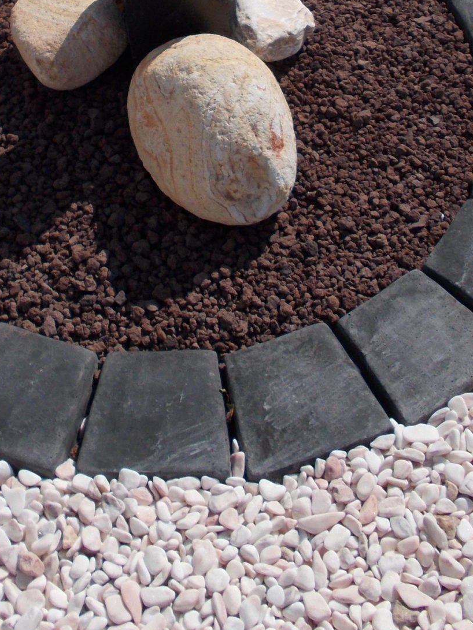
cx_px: 186
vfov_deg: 30.1
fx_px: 1112
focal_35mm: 61
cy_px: 44
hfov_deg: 24.0
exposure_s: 1/320
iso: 80
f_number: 8
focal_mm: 4.6
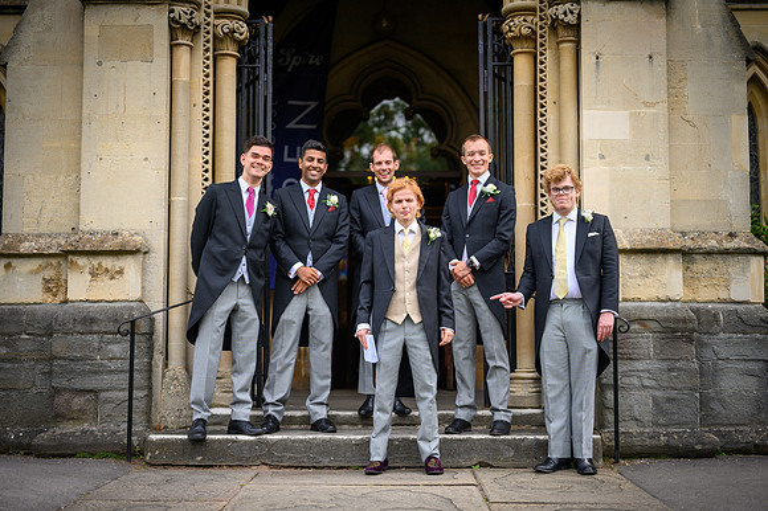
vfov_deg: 27.0
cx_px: 384
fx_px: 1066
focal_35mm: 50
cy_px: 256
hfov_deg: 39.6
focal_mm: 50
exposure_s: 1/5000
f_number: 1.8
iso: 280
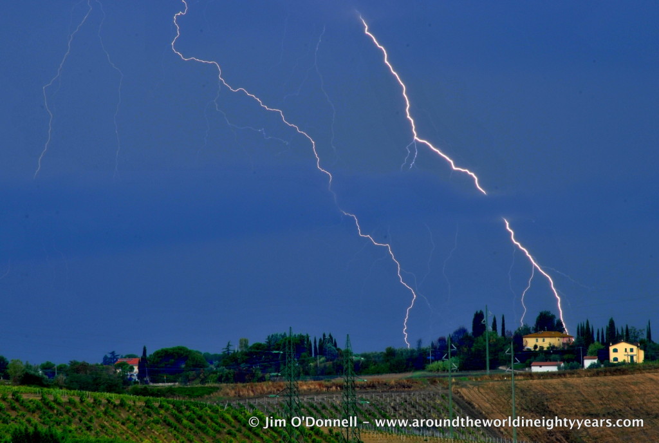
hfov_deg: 6.9
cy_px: 222
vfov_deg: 4.6
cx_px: 330
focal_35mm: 300
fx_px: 5504
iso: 100
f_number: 25
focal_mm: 200
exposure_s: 5
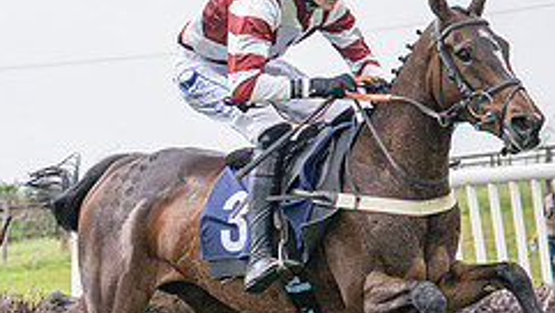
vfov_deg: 3.5
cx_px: 177
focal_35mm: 351
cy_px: 236
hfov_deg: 6.1
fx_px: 5169
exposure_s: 1/1600
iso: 400
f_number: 4.5
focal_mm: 70
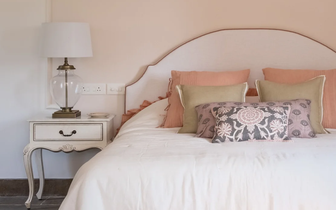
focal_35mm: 82
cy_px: 76
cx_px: 246
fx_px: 751
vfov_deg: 15.9
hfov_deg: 25.0
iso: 640
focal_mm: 23
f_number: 3.6
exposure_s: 1/800
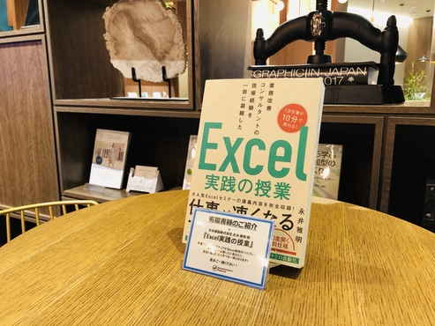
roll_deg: +0.3
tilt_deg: -10.6
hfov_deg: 63.4
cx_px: 218
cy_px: 163
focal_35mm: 28
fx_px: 352
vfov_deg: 49.8
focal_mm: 3.99
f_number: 1.8
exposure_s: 1/17
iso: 64
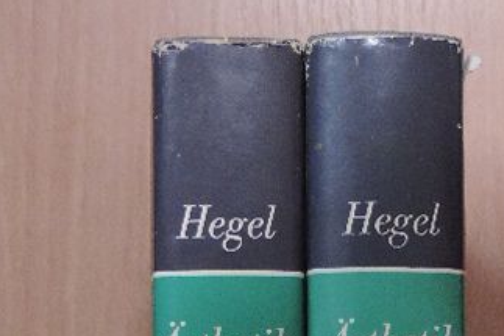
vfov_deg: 13.4
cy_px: 469
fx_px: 1357
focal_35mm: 97
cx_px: 296
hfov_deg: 21.0
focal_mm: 8.3
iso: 1600
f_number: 3.5
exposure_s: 1/60
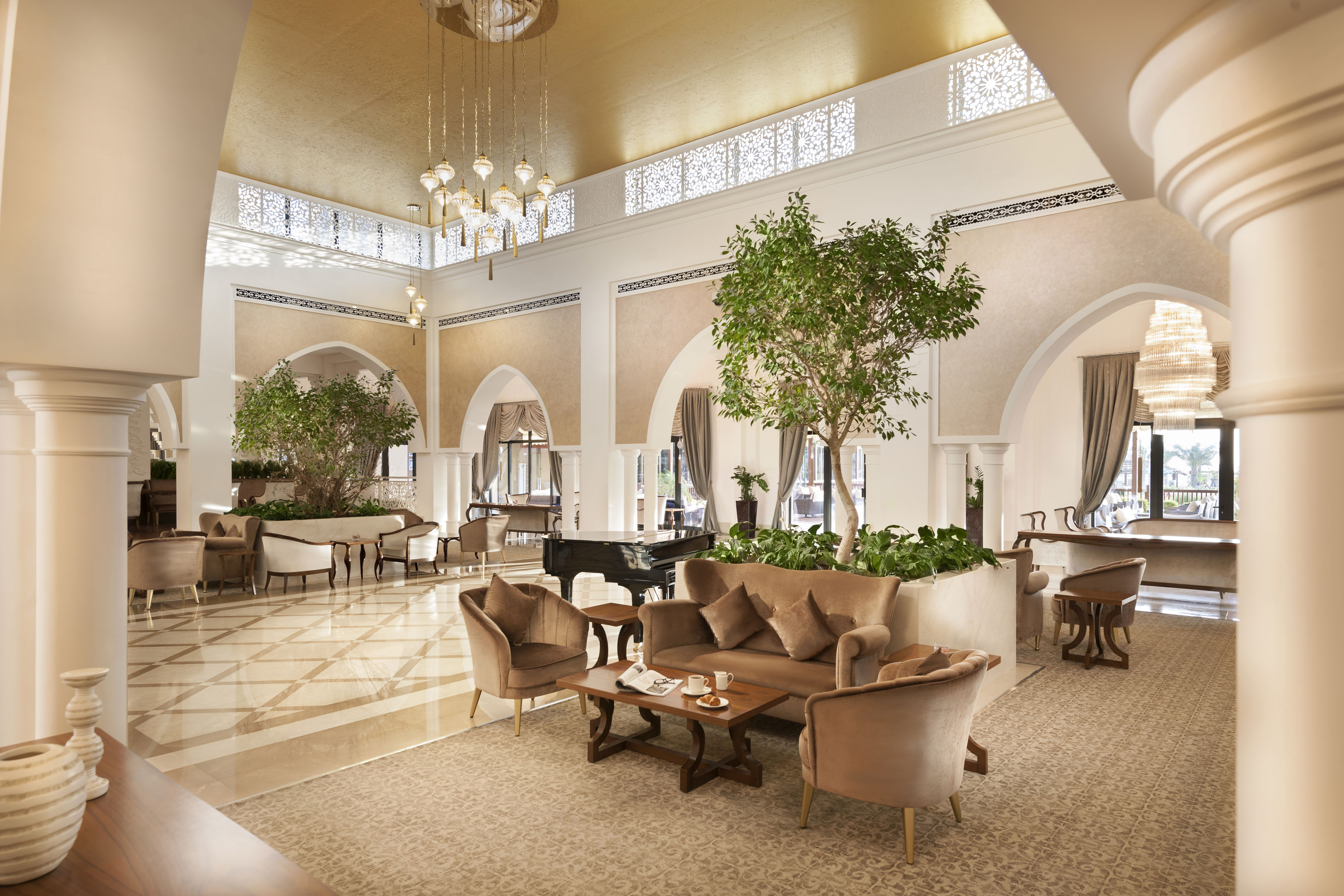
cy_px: 448
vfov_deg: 59.5
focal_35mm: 21
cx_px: 672
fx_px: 784
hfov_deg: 81.2
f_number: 7.1
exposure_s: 1/3
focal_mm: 21
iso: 100
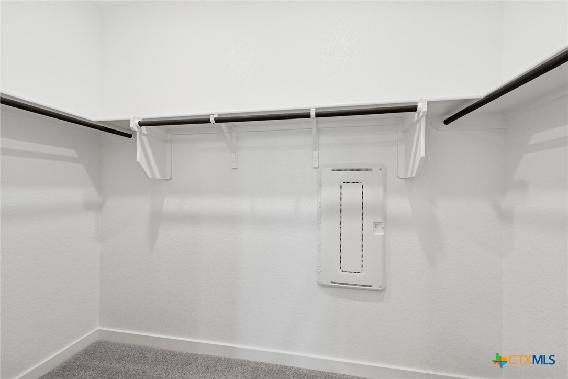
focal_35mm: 14
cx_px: 284
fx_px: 221
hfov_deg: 104.3
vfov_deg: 81.2
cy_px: 190
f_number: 8
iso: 100
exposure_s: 1/8
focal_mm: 14
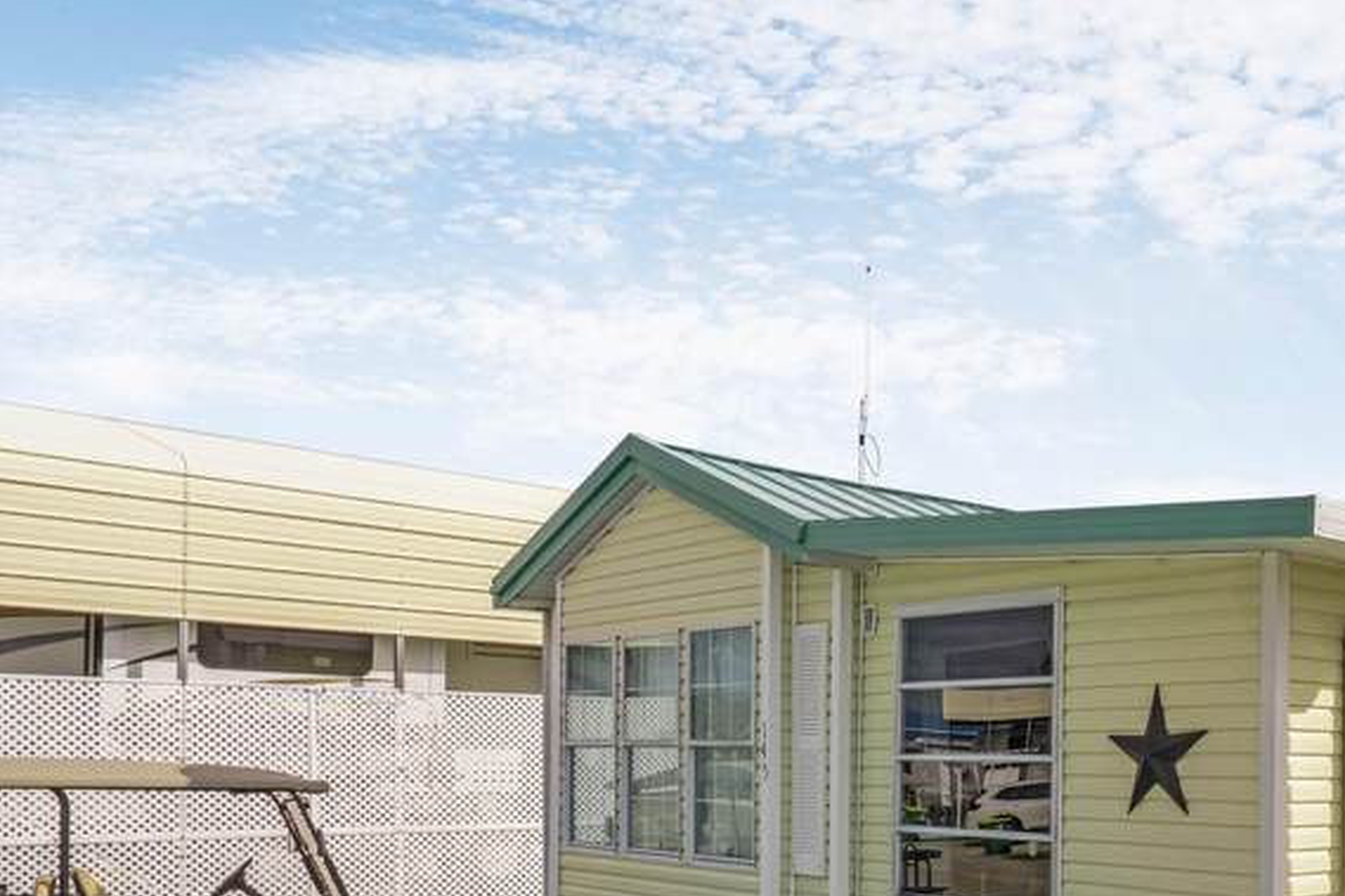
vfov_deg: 33.8
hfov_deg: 45.3
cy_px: 817
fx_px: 1387
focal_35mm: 37
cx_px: 1284
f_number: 9
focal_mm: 11
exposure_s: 1/4000
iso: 250
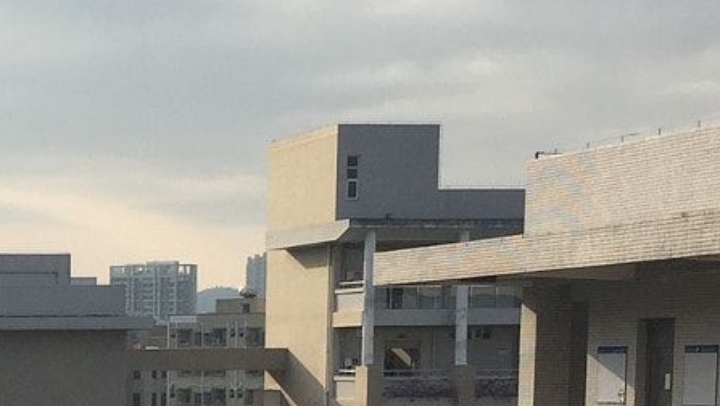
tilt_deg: -6.7
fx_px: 2159
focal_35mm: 113
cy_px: 614
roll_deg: -1.3
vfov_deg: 10.4
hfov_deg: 18.0
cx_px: -135
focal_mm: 4.15
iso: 32
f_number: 2.2
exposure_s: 1/1799
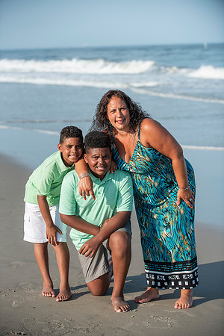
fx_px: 952
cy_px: 168
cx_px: 112
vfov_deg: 20.0
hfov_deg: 13.4
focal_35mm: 102
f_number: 4
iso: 250
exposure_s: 1/2500
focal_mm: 102
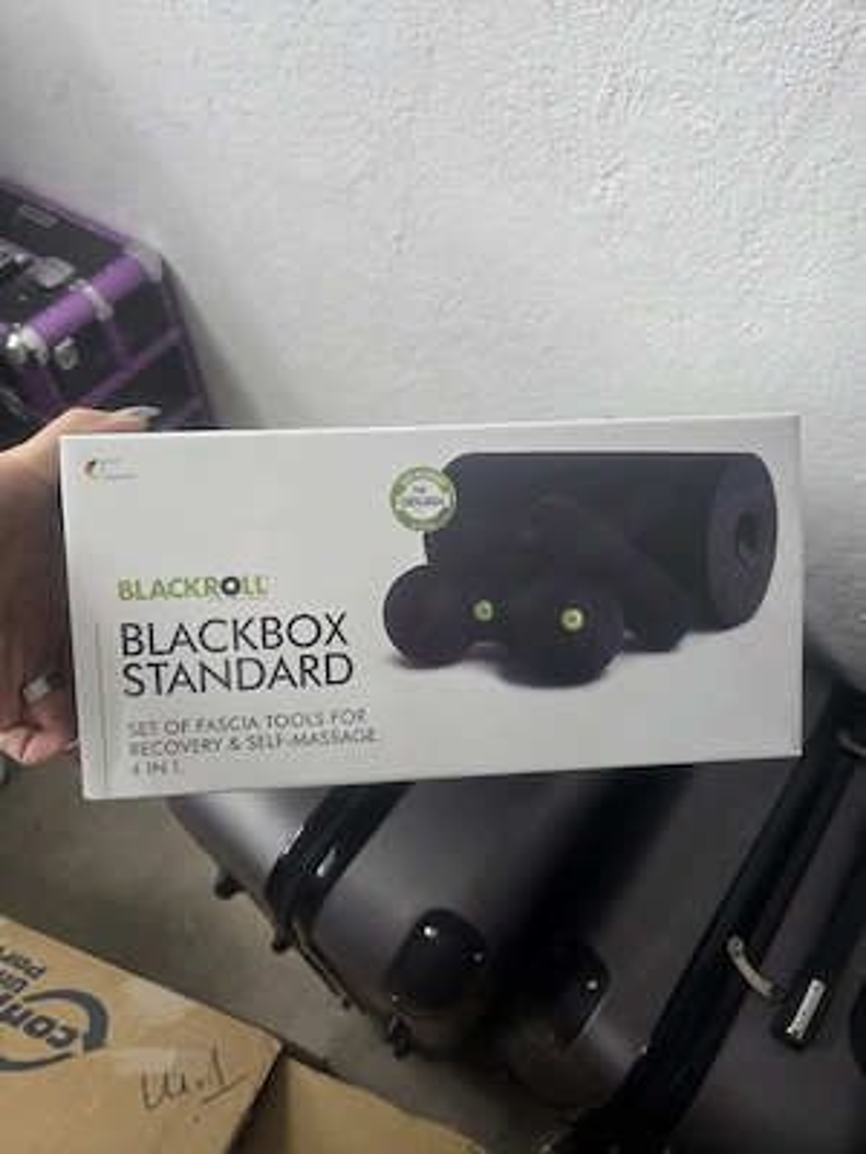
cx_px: 433
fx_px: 767
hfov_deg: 58.9
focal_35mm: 23
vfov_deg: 73.9
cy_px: 577
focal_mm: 6.3
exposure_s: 1/101
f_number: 1.7
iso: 400
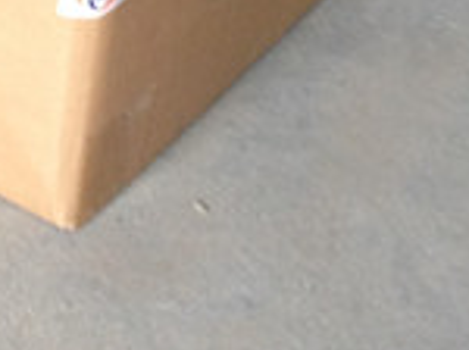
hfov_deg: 7.5
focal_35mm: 257
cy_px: -548
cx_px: -425
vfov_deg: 5.5
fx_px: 3476
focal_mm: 4.28
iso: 50
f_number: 2.4
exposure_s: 1/30
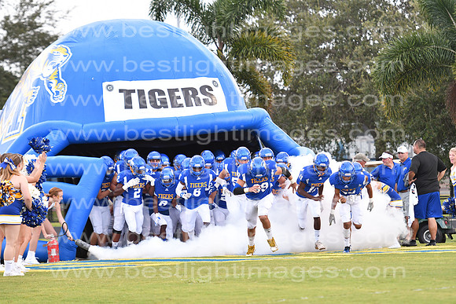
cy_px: 152
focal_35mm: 225
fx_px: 2851
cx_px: 228
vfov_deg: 6.1
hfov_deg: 9.1
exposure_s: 1/500
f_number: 3.2
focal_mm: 150
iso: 800
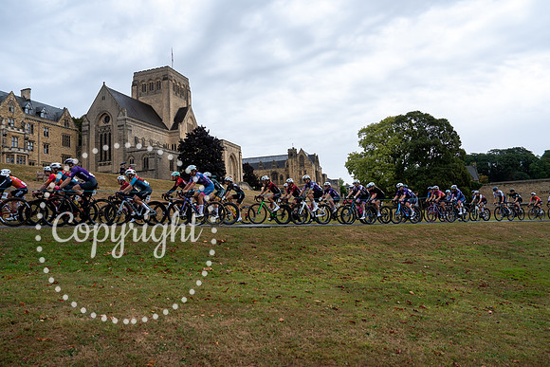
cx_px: 275
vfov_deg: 53.2
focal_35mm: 24
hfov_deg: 73.7
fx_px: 367
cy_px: 184
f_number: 4
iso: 400
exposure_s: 1/800
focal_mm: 24
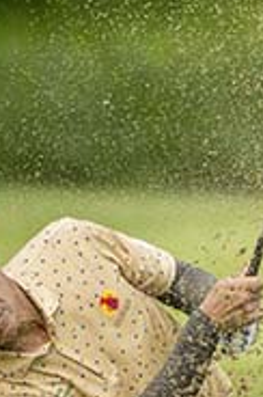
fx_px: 22988
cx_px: 423
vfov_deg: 1.0
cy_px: 101
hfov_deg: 0.7
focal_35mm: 2090
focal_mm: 400
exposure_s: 1/6400
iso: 2800
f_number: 3.2
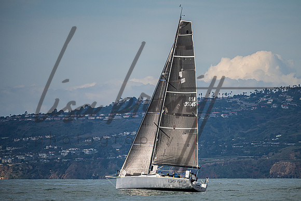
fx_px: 3792
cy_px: 124
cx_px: 183
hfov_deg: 4.5
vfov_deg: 3.0
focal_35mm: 453
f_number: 5.6
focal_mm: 360
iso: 400
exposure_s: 1/4000
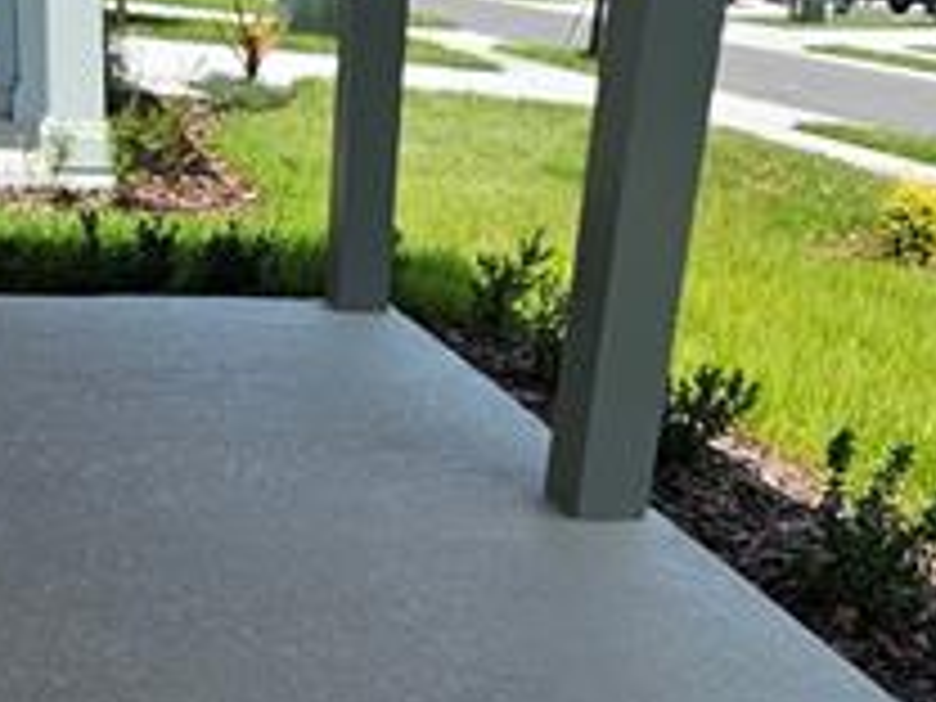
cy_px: 657
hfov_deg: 39.5
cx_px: 369
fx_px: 1298
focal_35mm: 48
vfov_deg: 28.8
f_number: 2.2
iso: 50
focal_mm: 2.2
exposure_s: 1/1668
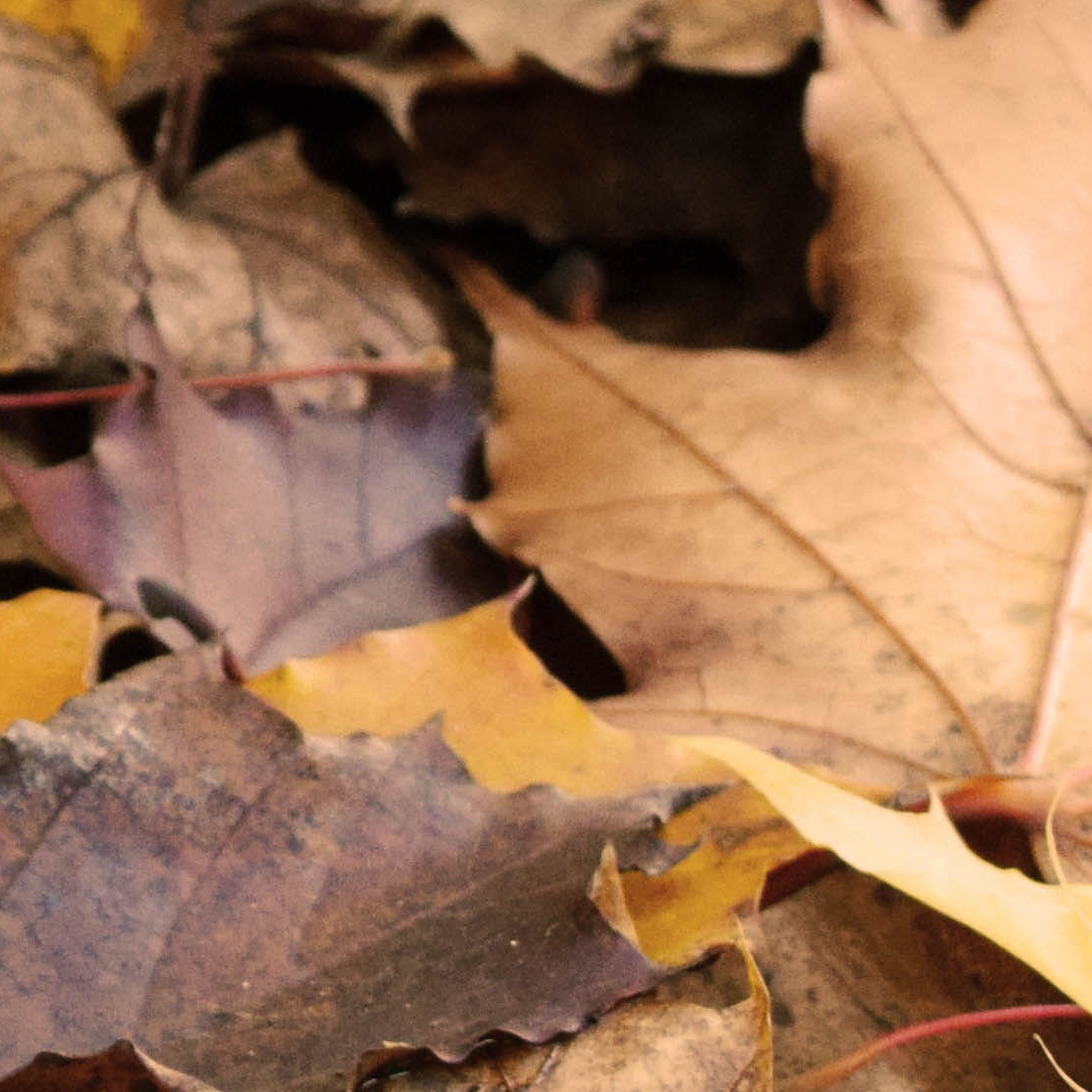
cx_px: -1297
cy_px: -301
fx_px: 8923
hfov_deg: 6.7
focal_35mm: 250
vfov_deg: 6.9
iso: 1600
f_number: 8
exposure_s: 1/100
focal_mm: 36
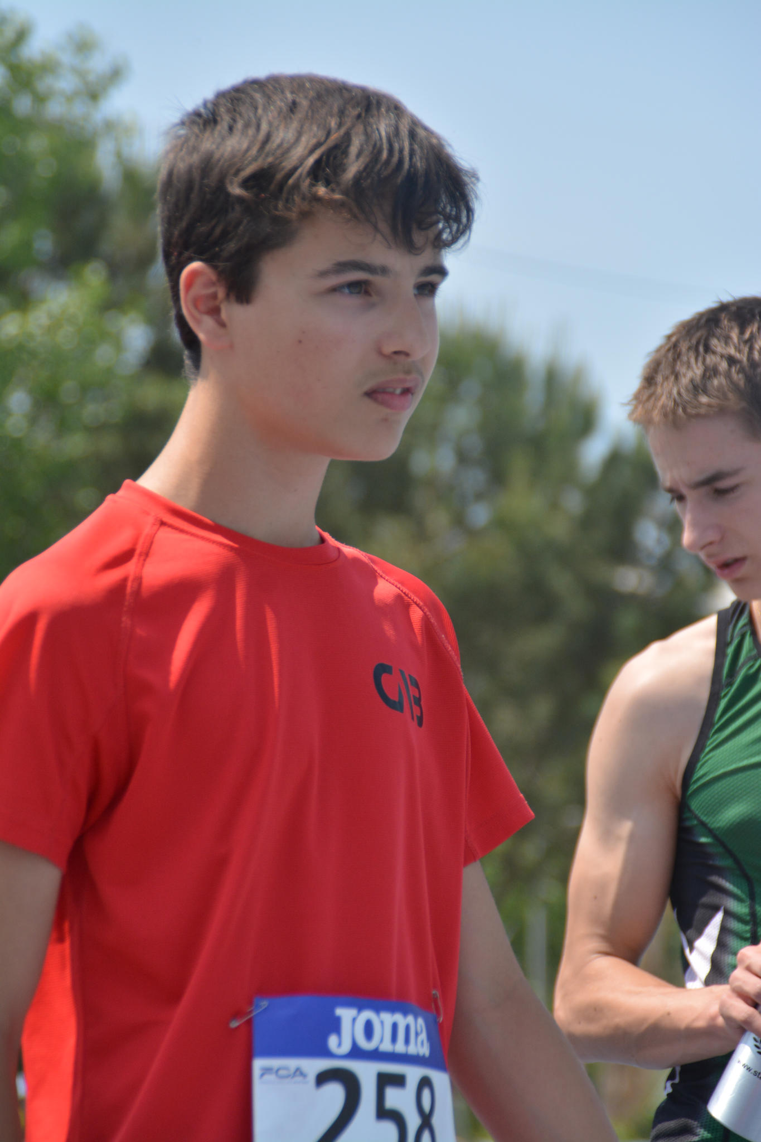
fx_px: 7135
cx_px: 380
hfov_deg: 6.1
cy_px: 571
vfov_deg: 9.1
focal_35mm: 225
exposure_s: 1/1600
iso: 400
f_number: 6.3
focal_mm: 150
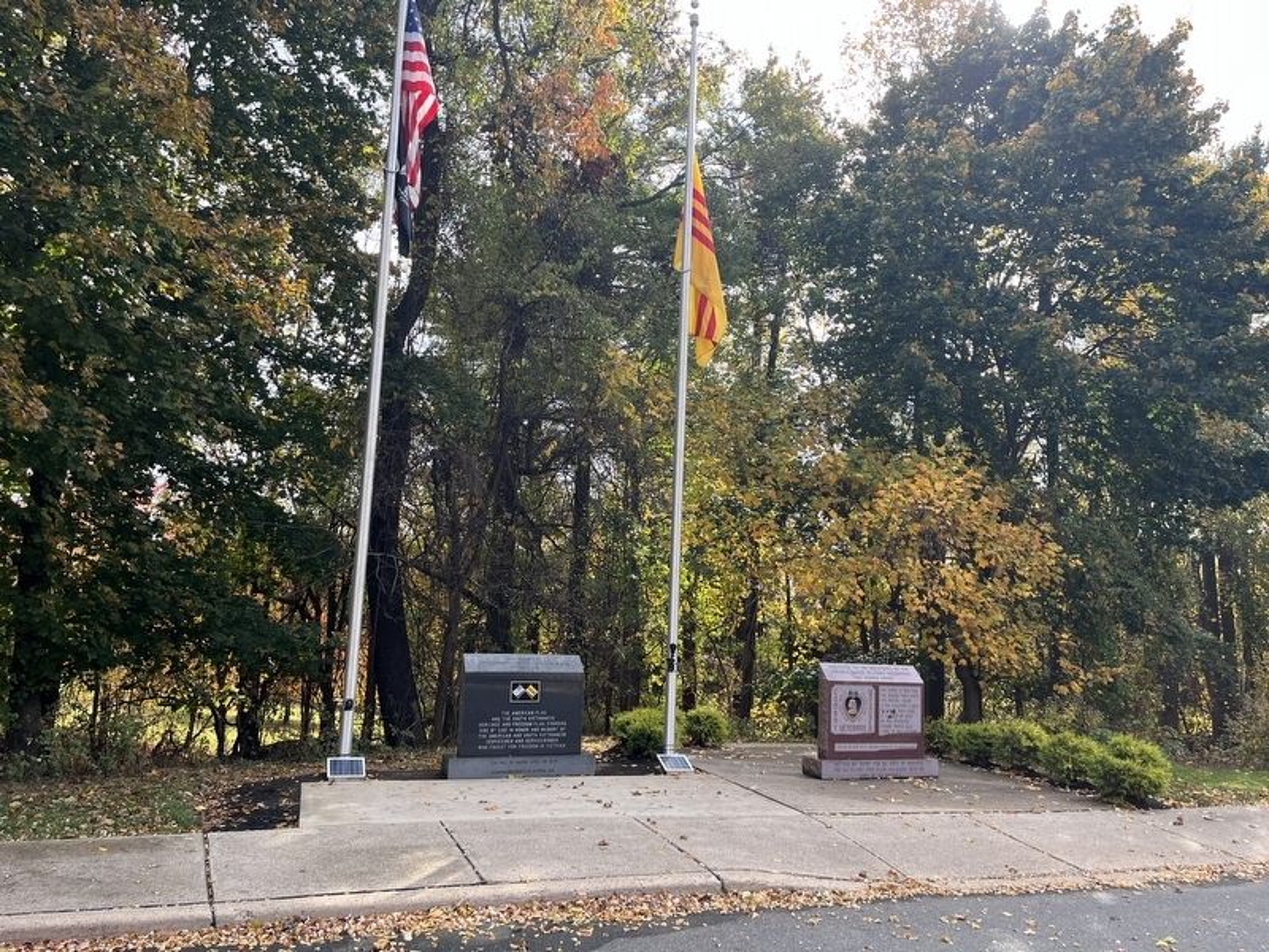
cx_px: 634
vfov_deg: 53.1
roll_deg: -1.6
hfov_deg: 67.3
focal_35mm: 26
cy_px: 476
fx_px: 953
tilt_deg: +12.6
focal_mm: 5.1
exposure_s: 1/574
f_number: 1.6
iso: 50
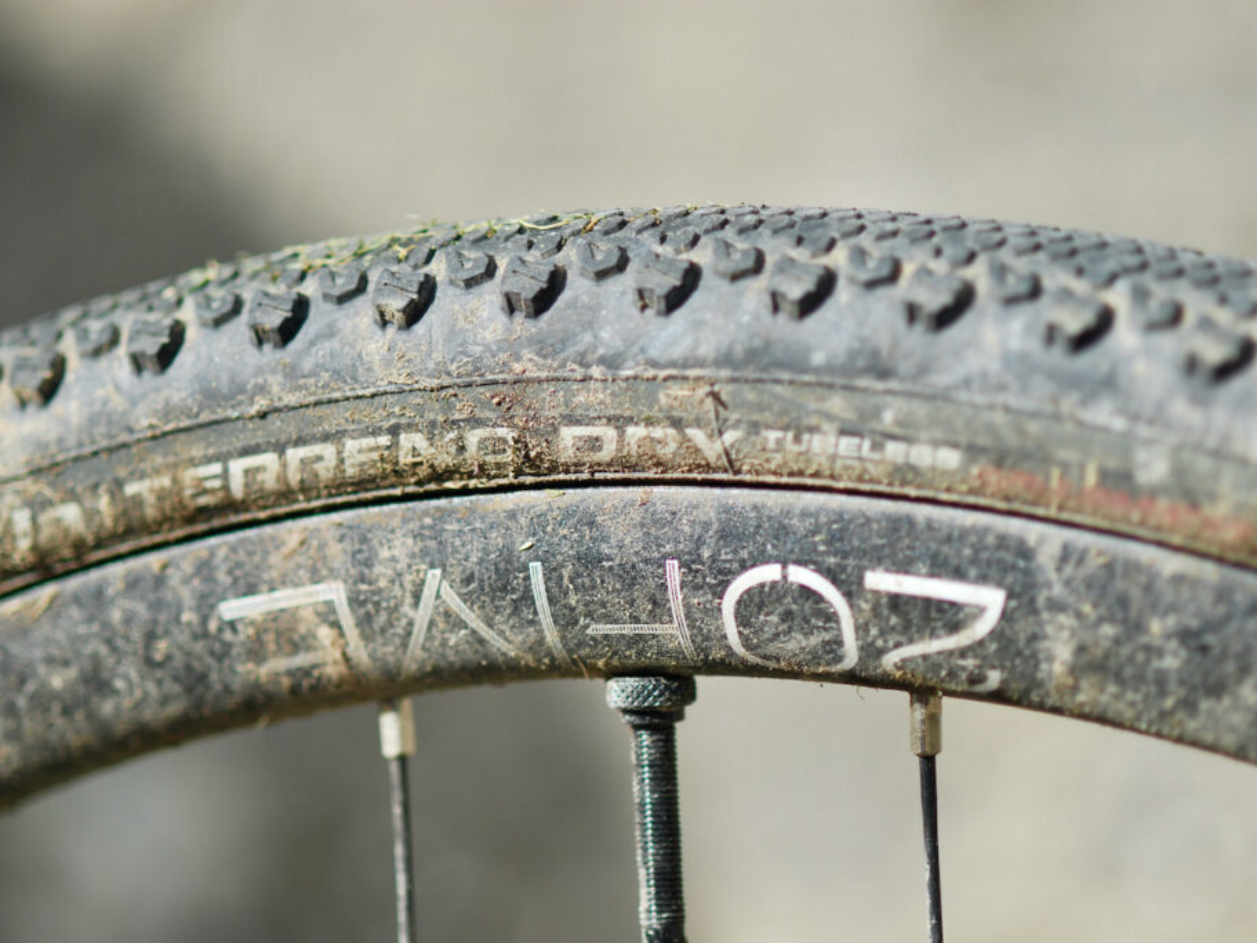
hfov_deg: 11.6
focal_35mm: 171
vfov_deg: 8.7
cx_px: 672
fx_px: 6192
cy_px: 471
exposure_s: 1/640
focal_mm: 105
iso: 100
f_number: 3
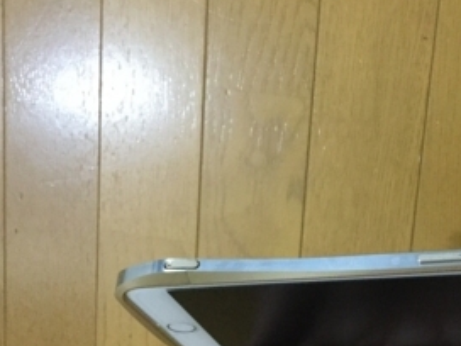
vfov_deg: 25.6
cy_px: 221
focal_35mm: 57
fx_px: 759
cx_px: 366
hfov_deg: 32.9
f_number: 2.4
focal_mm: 3.3
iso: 250
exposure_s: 1/15
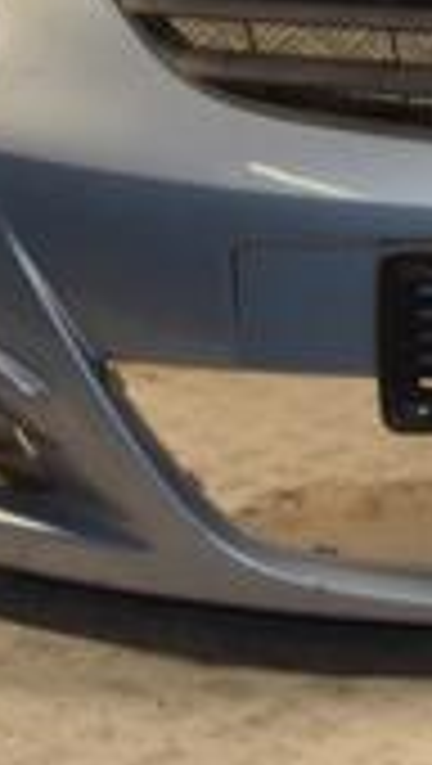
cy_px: -90
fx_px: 2924
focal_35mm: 144
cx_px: 644
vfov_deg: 14.5
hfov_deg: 8.3
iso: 800
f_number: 9
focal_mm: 26
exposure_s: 1/200
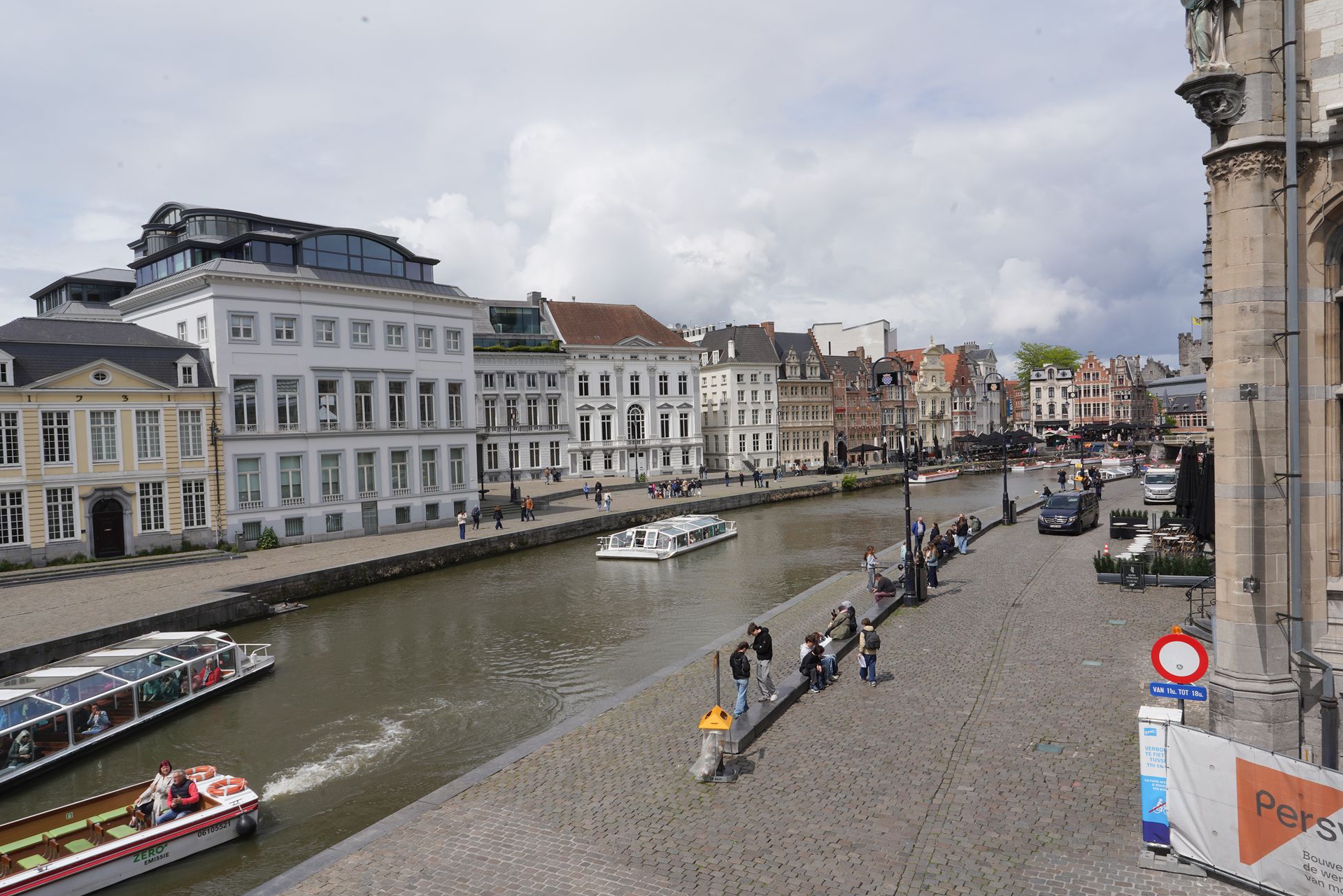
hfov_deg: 71.5
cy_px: 457
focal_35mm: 25
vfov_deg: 51.3
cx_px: 676
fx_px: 933
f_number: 20
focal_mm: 24
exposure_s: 1/100
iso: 100
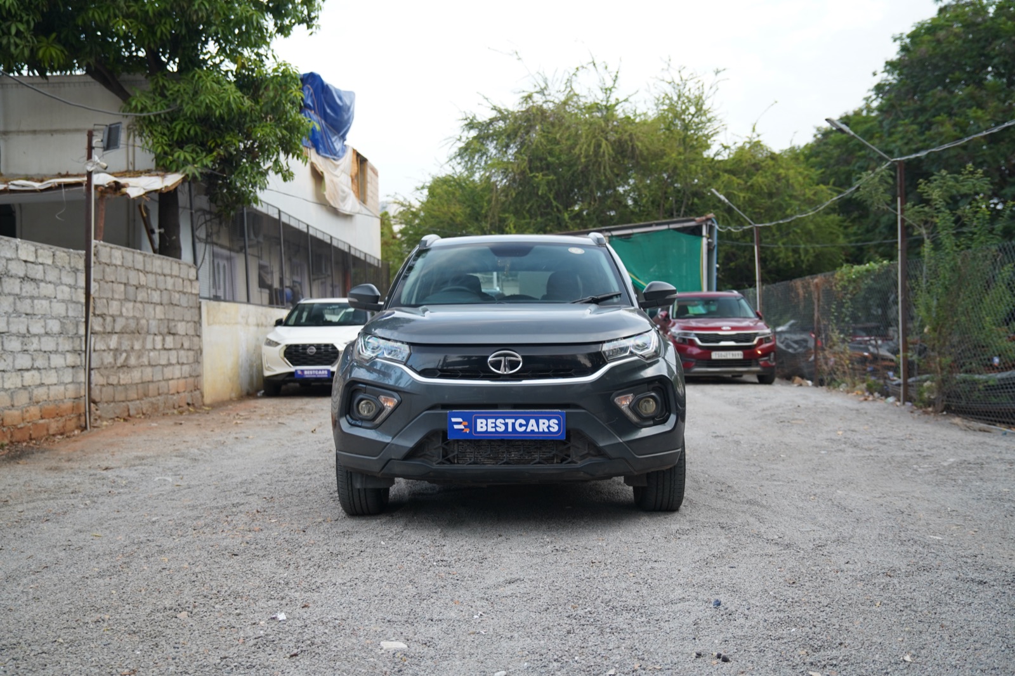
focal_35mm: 35
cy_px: 338
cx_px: 508
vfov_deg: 37.8
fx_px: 987
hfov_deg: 54.4
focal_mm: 35
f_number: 2.8
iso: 400
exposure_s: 1/125
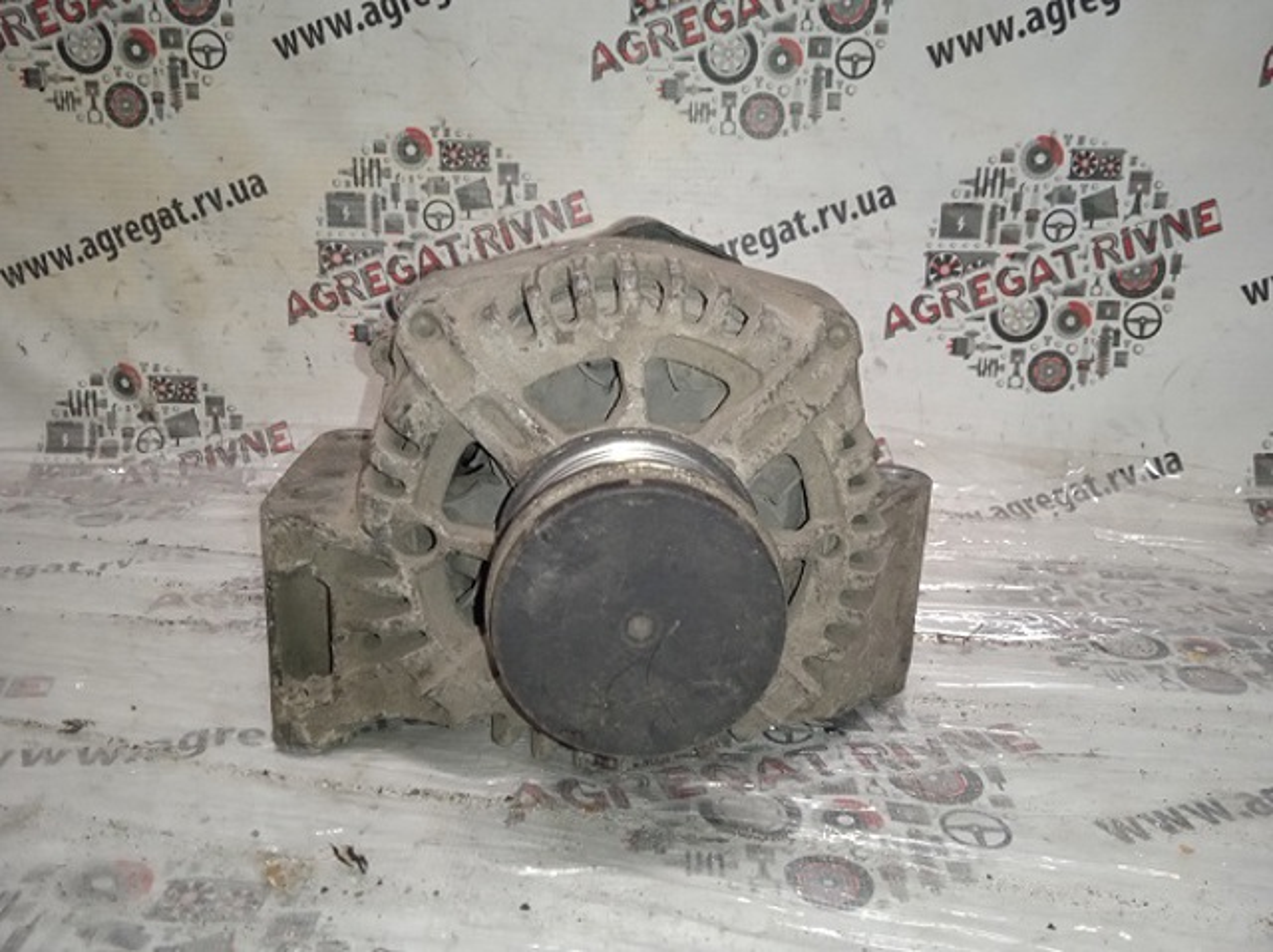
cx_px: 636
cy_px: 476
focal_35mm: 28
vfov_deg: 49.7
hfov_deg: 63.5
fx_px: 1029
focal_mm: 3.43
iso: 516
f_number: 2.2
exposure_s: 1/25
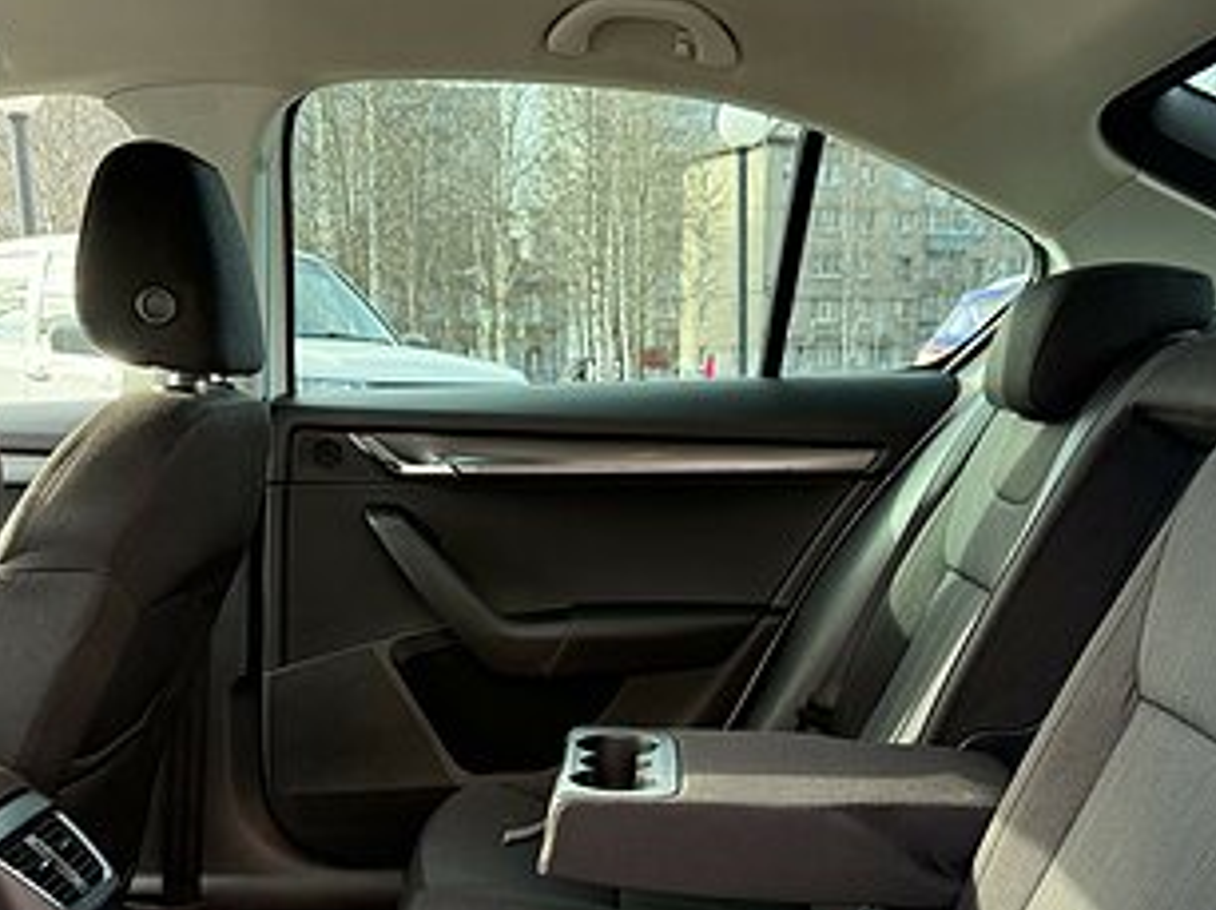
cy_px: 773
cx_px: 628
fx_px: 1509
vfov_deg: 32.3
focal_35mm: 43
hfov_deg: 43.9
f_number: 1.78
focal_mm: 6.76
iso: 125
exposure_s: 1/230
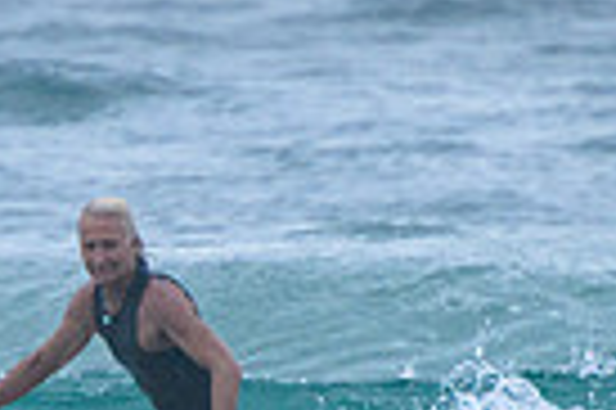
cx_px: 64
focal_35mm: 2332
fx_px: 39855
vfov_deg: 0.6
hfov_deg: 0.9
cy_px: 418
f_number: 5.6
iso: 560
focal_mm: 400
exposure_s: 1/2000
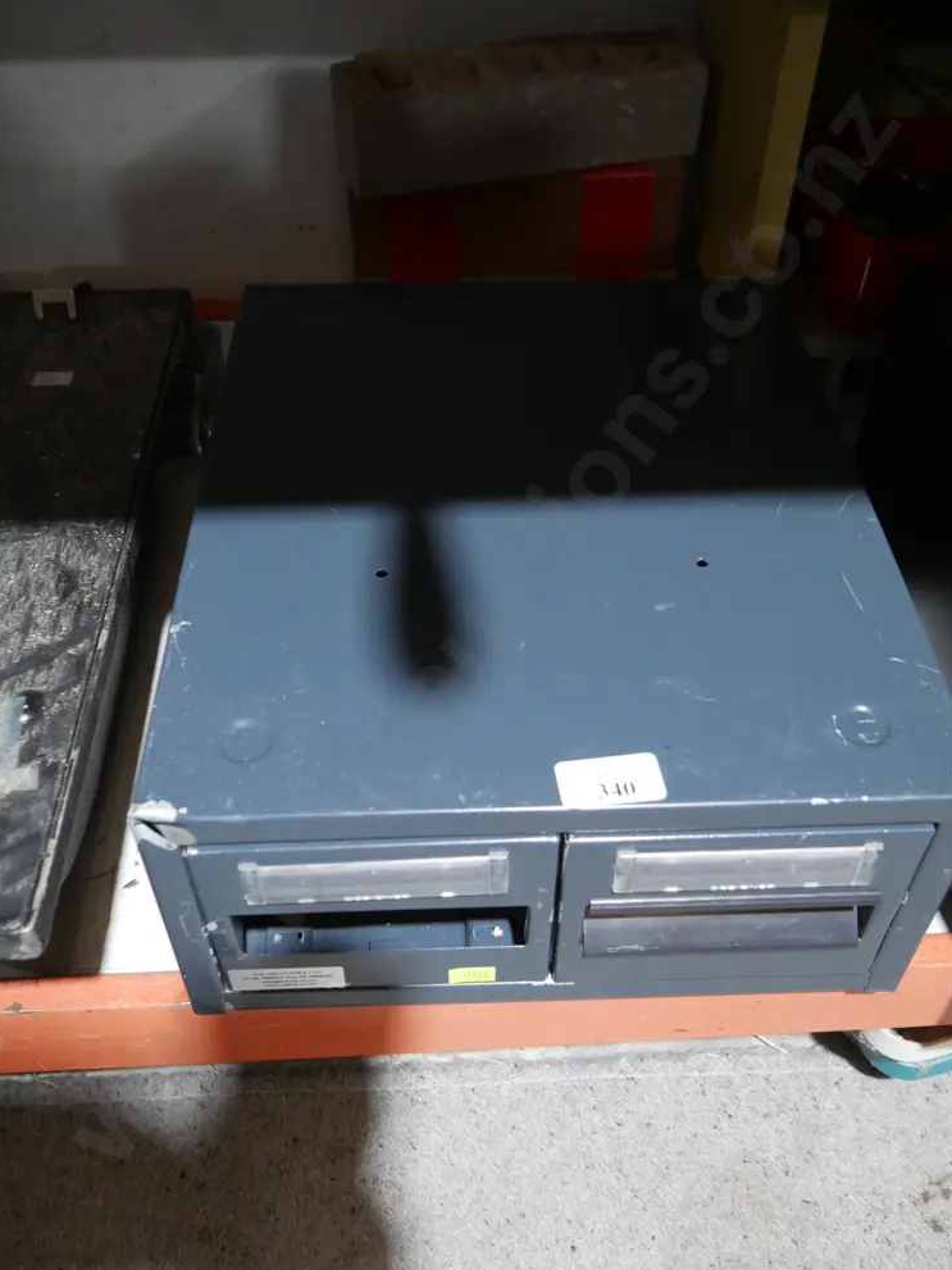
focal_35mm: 31
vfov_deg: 58.4
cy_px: 633
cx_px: 484
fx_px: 1137
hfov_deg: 45.4
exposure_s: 1/60
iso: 1250
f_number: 3.6
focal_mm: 15
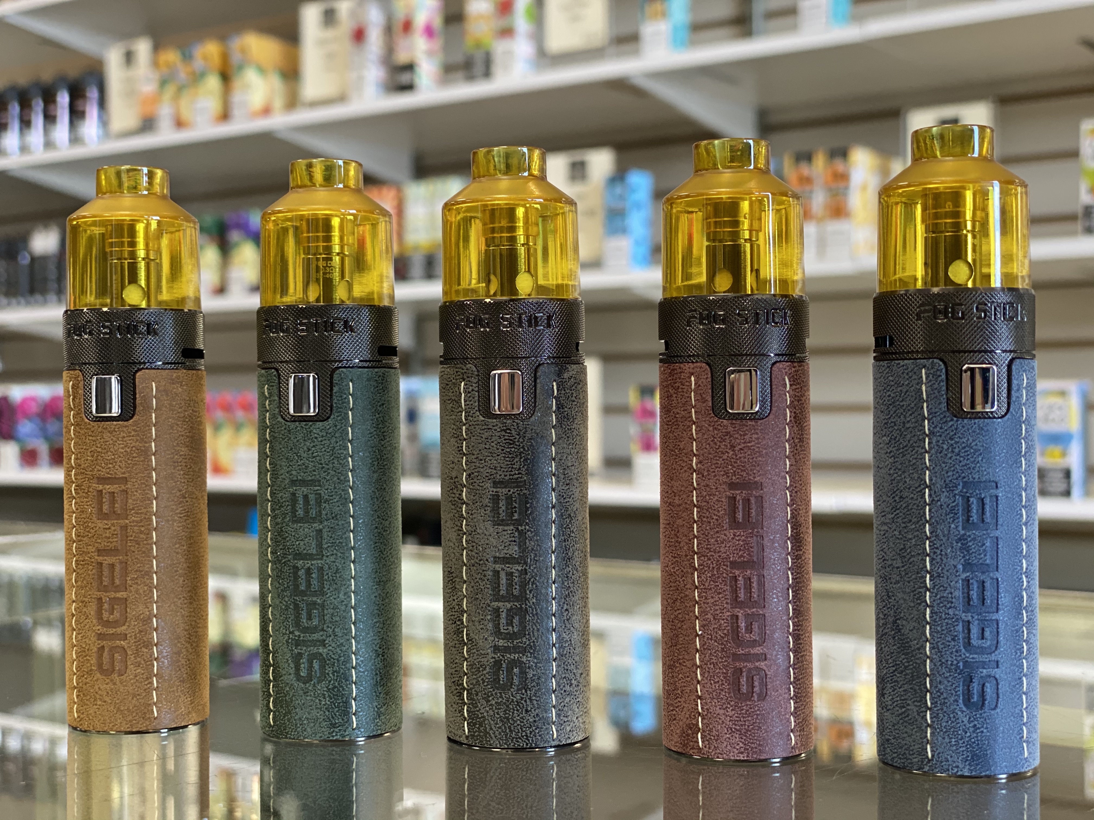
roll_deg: +0.4
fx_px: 1643
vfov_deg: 28.0
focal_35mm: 52
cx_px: 547
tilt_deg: -0.9
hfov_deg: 36.8
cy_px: 410
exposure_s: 1/120
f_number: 2
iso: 160
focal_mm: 6
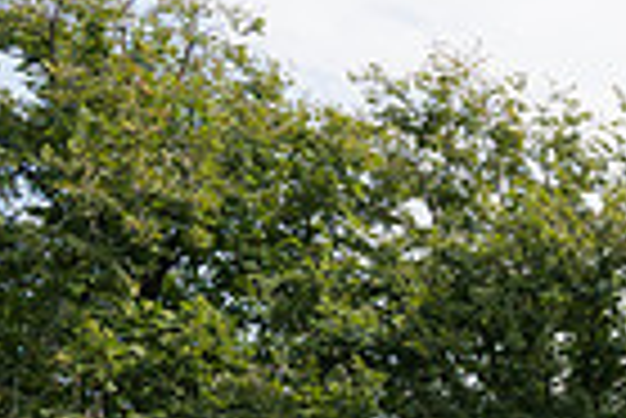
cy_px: 846
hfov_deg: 15.7
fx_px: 1863
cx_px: 1194
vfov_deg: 11.5
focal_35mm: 107
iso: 640
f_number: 14
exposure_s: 1/400
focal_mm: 24
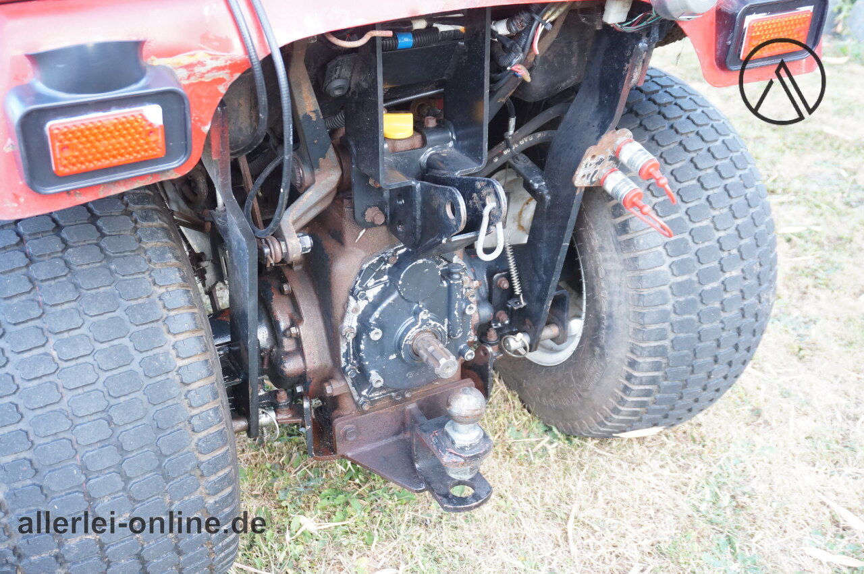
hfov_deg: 51.3
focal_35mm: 38
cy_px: 287
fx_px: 899
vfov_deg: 35.4
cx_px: 432
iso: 800
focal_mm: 25
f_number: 4.5
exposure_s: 1/60
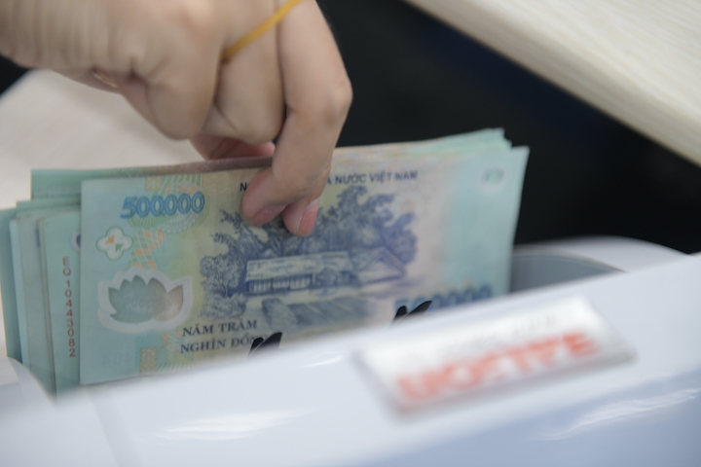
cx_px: 350
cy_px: 234
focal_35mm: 66
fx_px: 1285
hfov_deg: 30.5
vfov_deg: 20.6
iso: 1000
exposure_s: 1/125
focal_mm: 66
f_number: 2.8
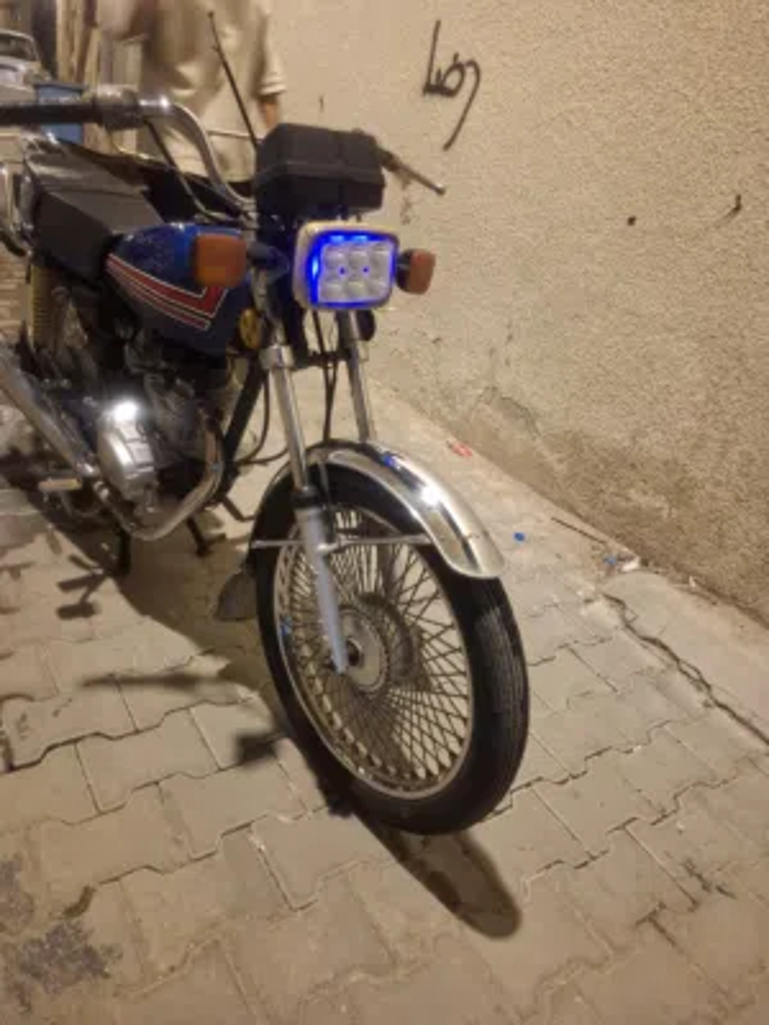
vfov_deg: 73.9
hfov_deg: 58.9
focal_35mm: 23
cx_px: 384
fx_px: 681
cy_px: 512
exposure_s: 1/25
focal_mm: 5.54
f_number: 1.8
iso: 400
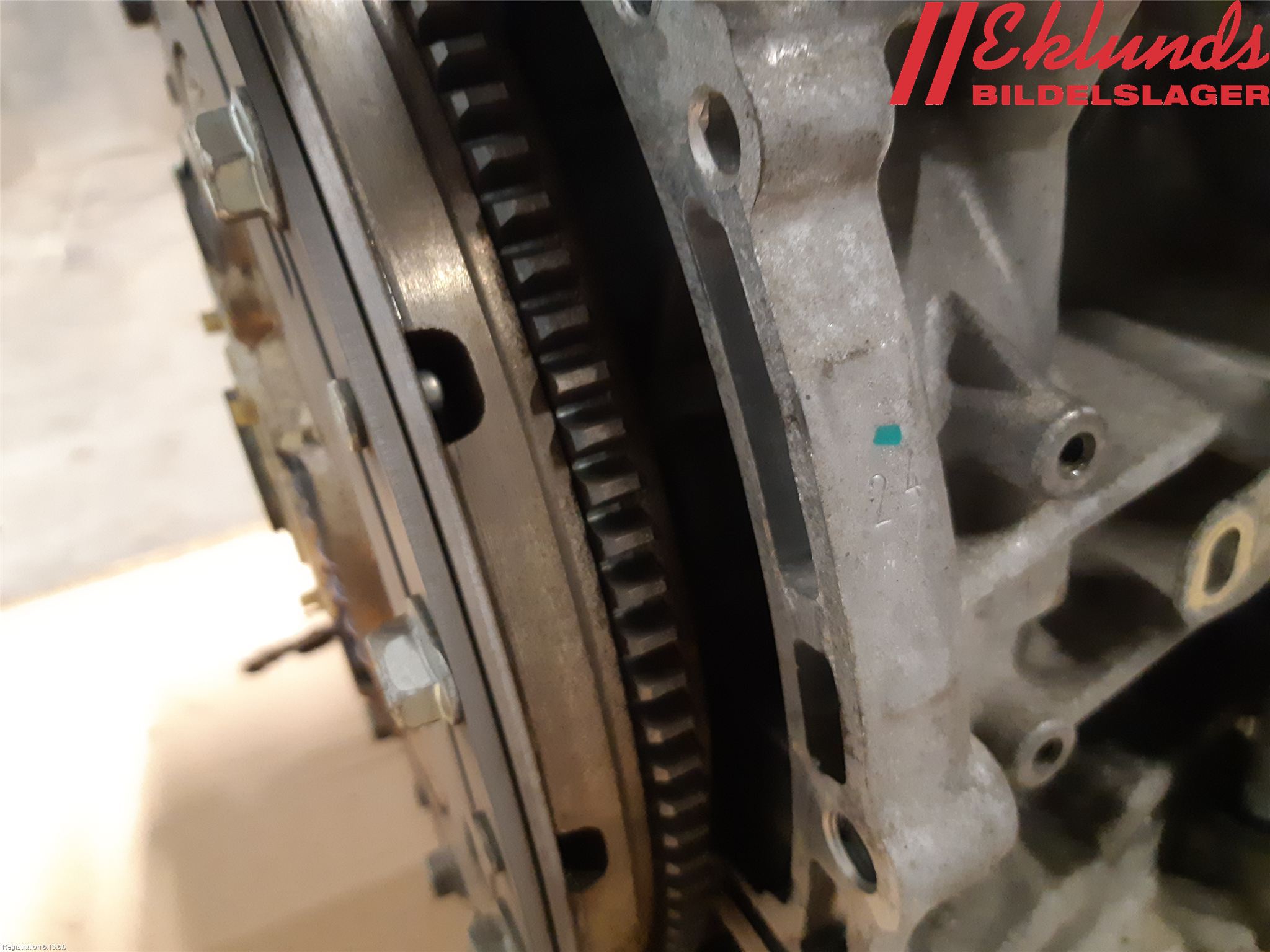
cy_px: 476
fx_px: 954
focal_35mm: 26
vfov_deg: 53.1
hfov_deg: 67.3
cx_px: 635
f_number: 1.7
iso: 500
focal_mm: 3.93
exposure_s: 1/25
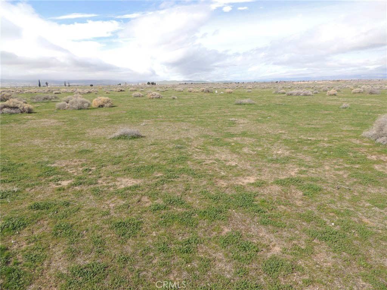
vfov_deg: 56.8
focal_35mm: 24
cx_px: 194
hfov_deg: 71.6
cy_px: 145
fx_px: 268
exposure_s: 1/1000
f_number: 3
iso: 100
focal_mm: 4.3
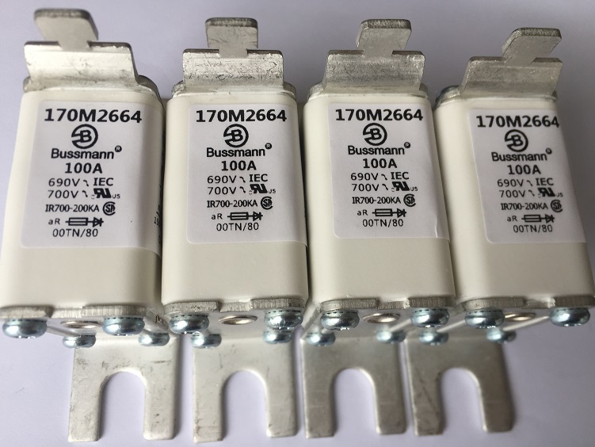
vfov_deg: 48.3
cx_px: 298
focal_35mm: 29
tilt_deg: -71.5
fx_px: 499
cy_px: 224
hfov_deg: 61.6
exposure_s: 1/105
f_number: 2.2
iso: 32
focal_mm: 4.15
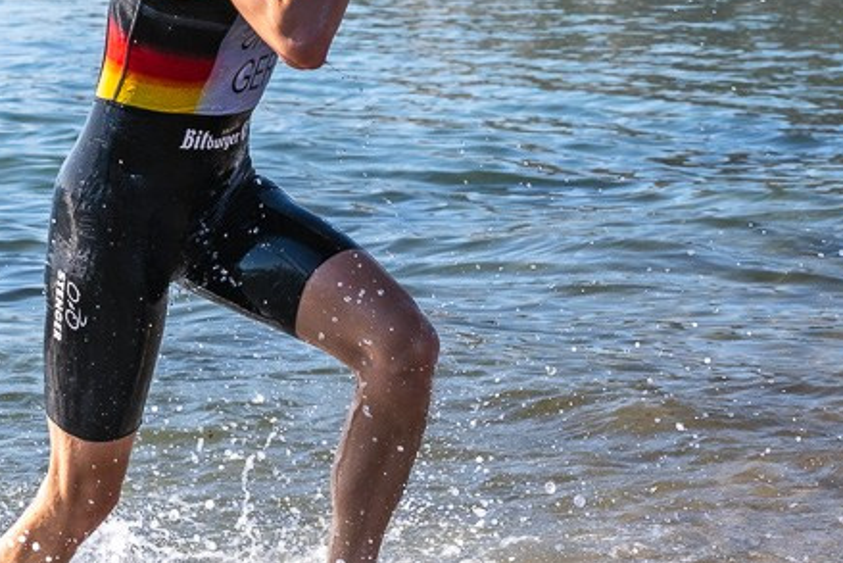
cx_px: 348
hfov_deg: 15.3
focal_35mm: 134
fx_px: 3139
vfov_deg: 10.2
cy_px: 118
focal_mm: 46
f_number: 7.1
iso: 200
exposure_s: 1/1000
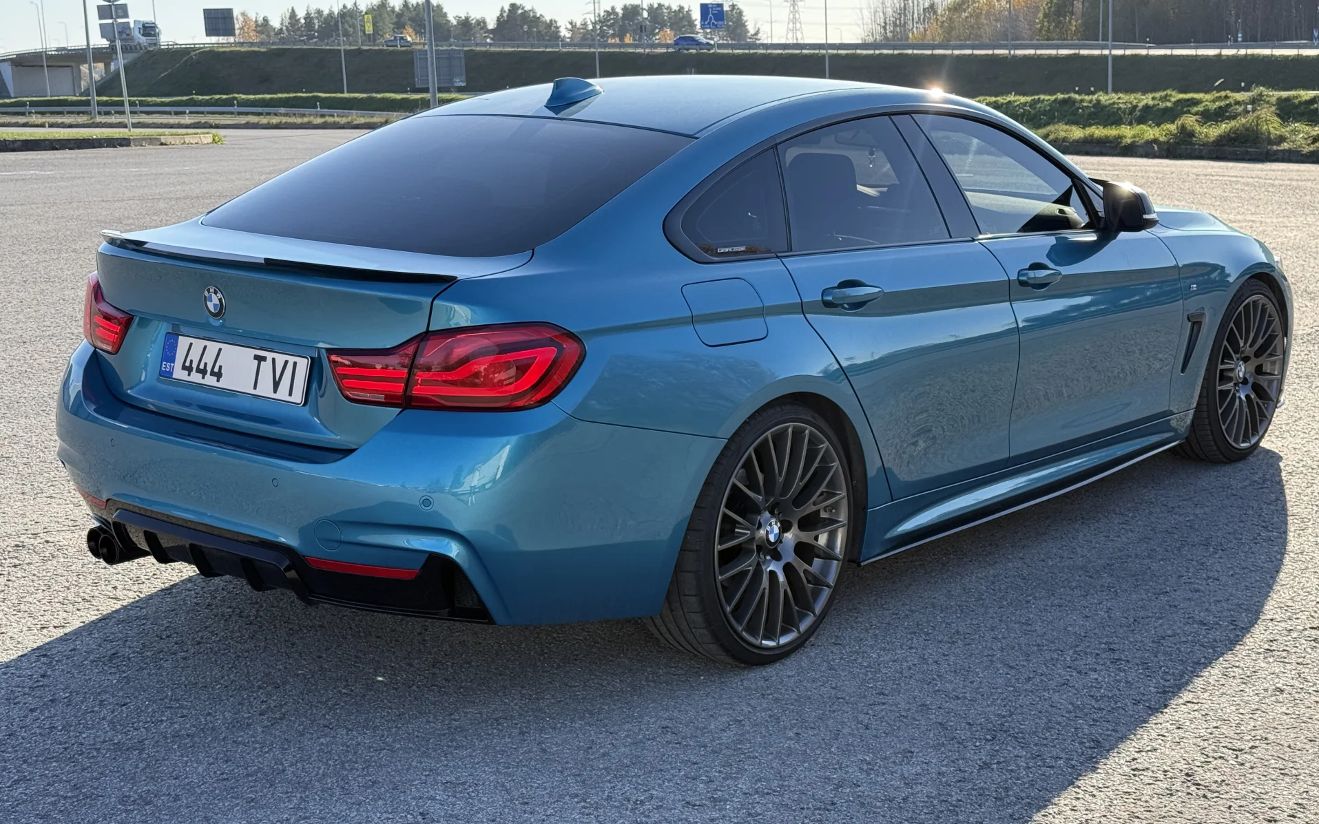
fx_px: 1833
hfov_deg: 39.6
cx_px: 661
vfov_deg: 25.3
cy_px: 369
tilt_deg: -8.6
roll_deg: +2.3
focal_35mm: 51
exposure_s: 1/1264
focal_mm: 6.76
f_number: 1.78
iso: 80
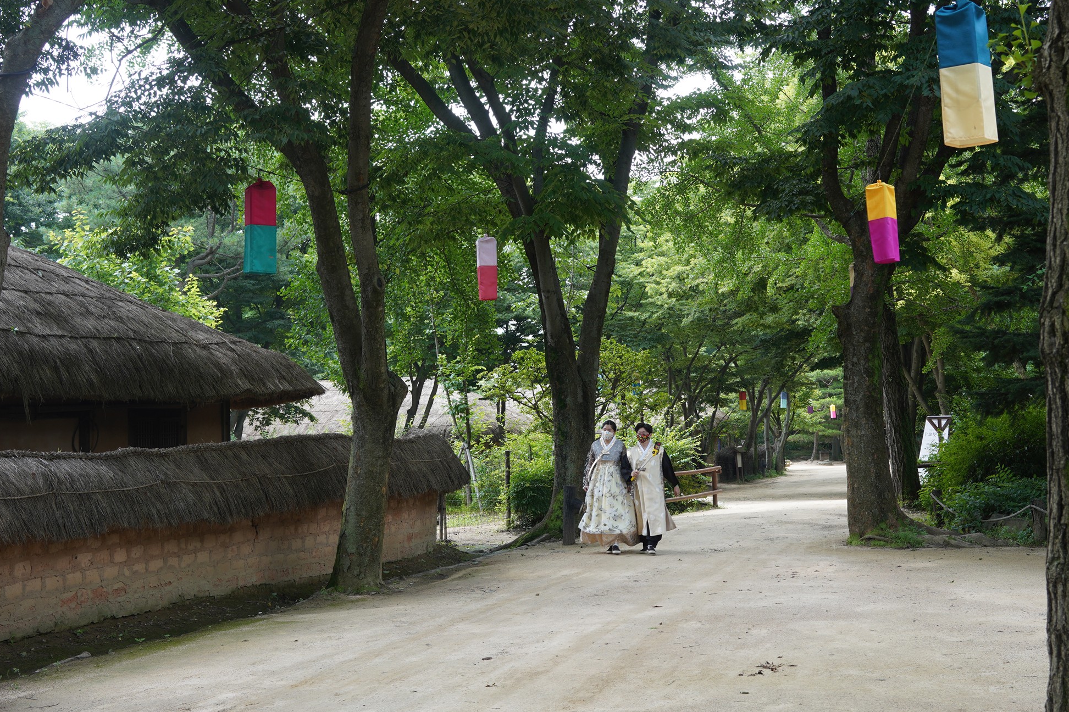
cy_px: 352
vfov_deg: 36.9
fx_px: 1069
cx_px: 541
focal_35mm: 36
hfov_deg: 53.1
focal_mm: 35
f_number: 6.3
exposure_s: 1/100
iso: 200
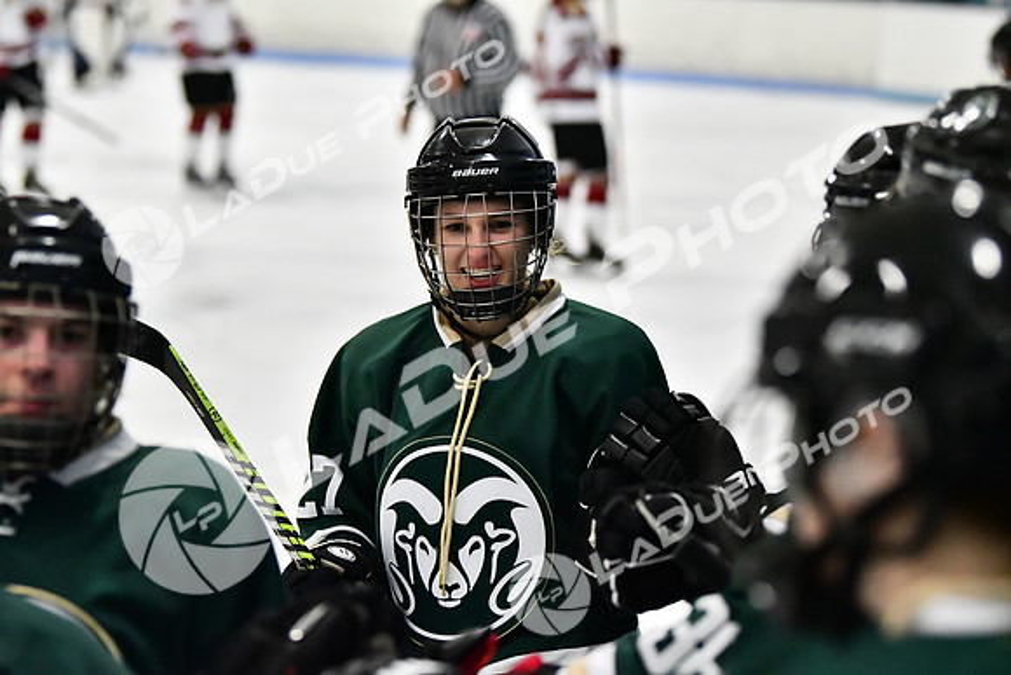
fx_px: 4003
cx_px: 506
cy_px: 338
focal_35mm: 142
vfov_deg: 9.6
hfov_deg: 14.4
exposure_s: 1/1250
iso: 8000
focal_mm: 95
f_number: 2.8
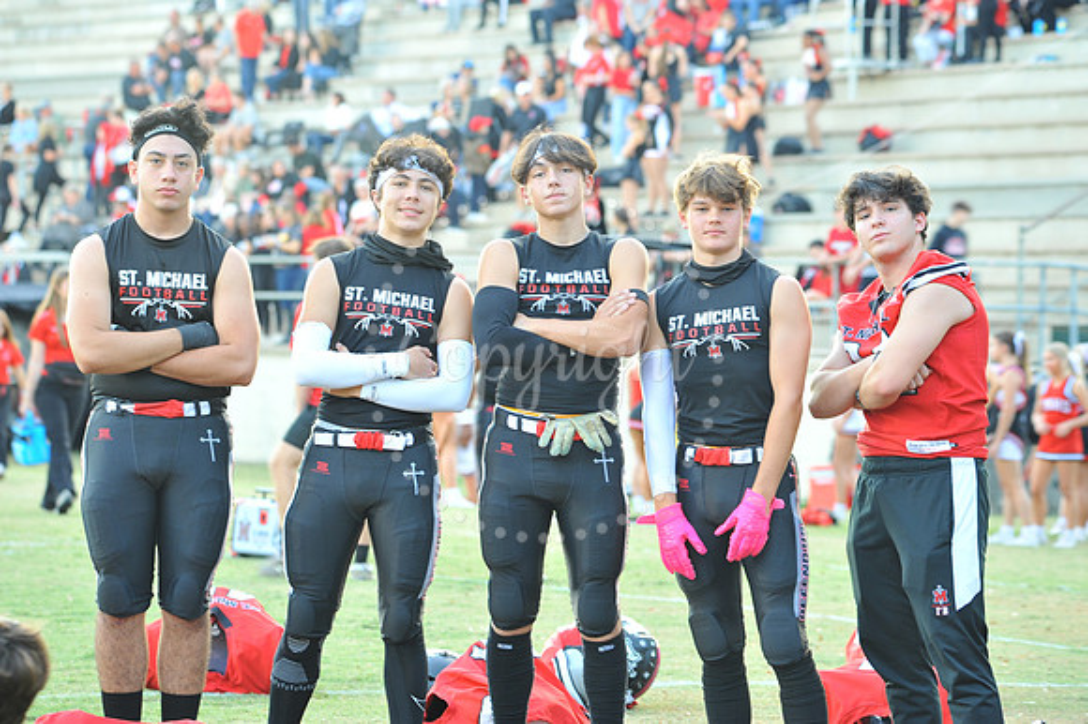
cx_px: 544
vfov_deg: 8.6
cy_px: 362
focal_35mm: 160
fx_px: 4833
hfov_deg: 12.8
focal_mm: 160
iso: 500
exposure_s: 1/20
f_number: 8
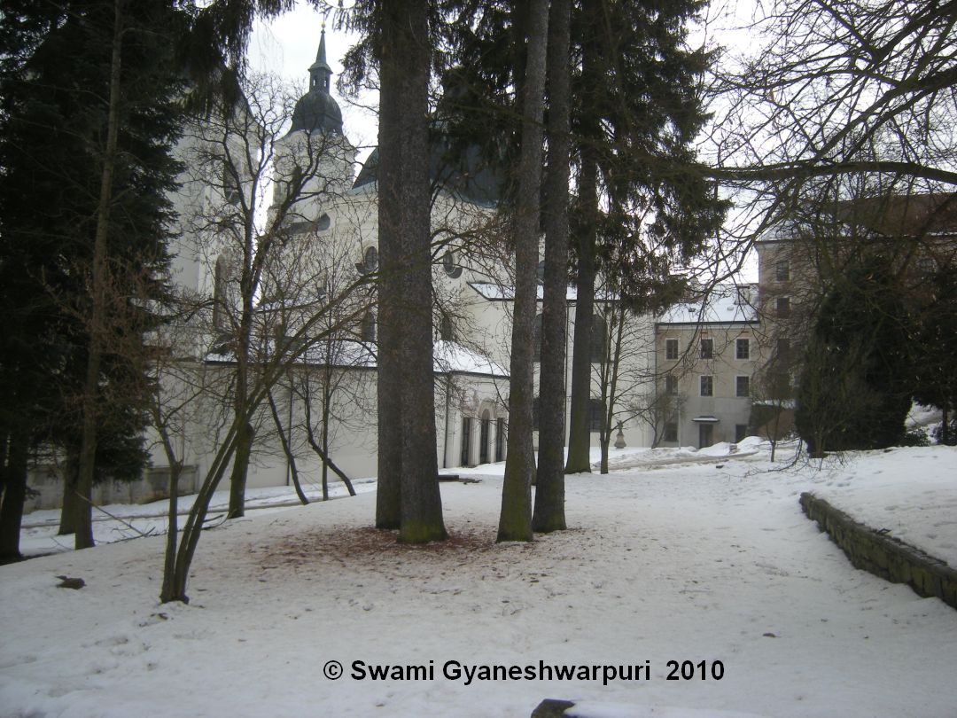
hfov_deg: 63.4
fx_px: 774
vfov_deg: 49.7
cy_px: 359
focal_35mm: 28
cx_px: 478
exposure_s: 1/190
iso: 64
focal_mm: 4.7
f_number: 5.6
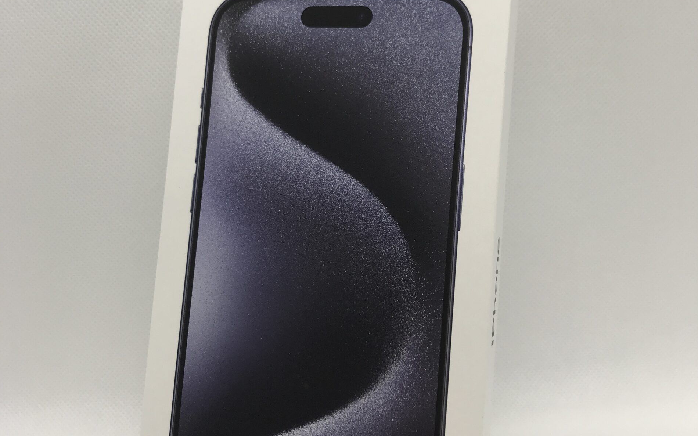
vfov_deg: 32.0
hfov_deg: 49.3
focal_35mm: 40
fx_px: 761
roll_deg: -0.6
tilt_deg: -18.2
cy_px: 213
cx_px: 350
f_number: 1.8
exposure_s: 1/157
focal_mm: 3.99
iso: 20
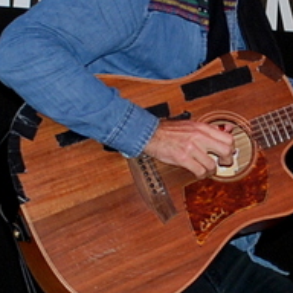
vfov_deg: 11.7
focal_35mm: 149
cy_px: 258
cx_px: 246
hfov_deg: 11.7
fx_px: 1423
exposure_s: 1/60
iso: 320
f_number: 4.2
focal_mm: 31
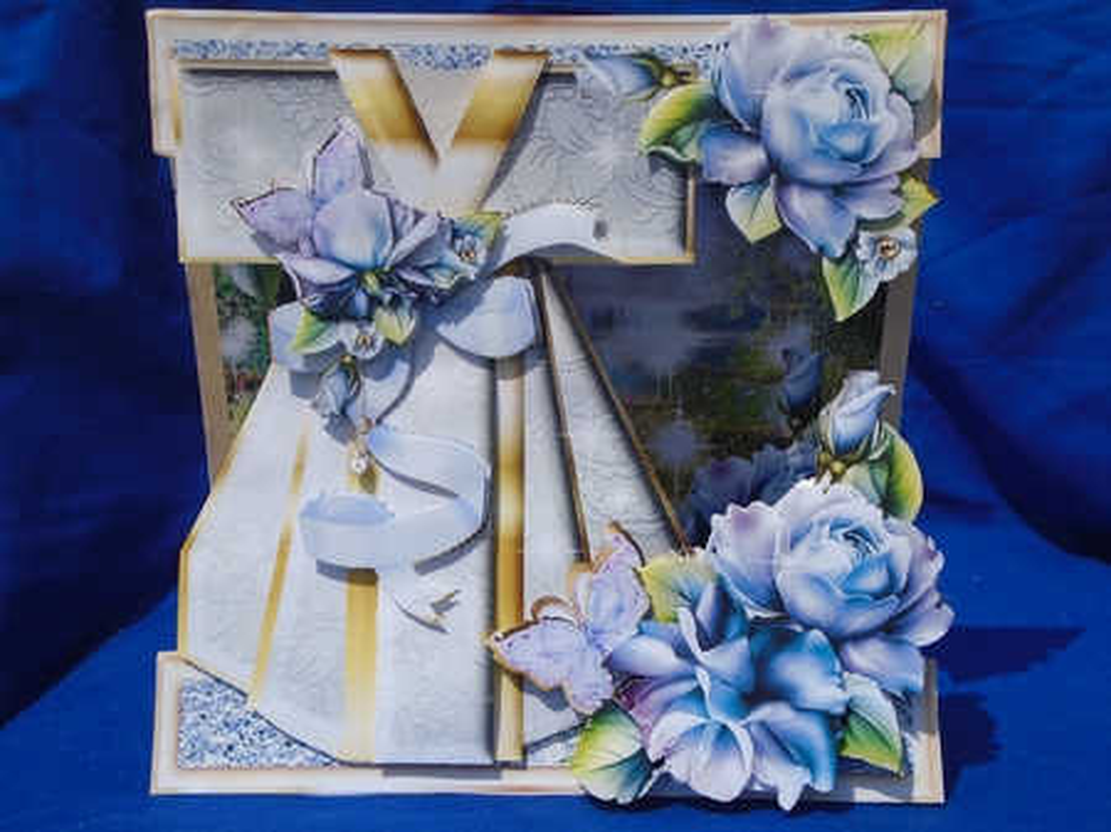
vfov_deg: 34.3
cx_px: 556
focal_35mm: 42
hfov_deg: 44.8
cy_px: 416
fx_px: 1347
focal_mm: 7.4
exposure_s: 1/320
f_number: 10.3
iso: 100
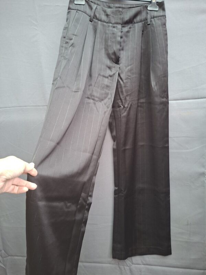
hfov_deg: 58.9
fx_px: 182
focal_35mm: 23
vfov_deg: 73.9
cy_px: 138
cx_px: 103
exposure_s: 1/50
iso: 250
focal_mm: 5.54
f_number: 1.8
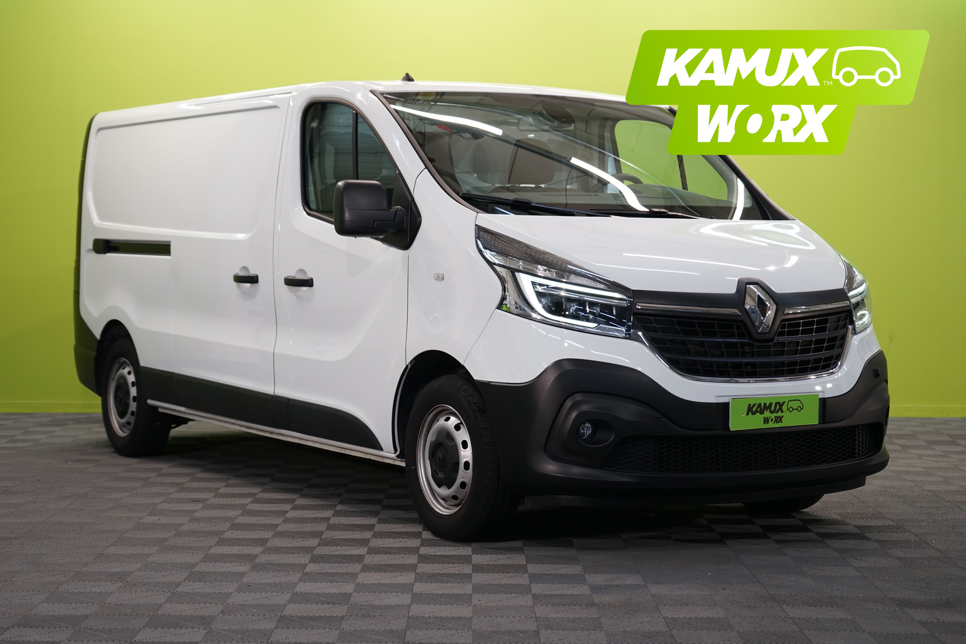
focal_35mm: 68
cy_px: 321
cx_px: 483
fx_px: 1824
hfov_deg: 29.7
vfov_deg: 20.0
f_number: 5.6
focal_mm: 67
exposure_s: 1/40
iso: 400
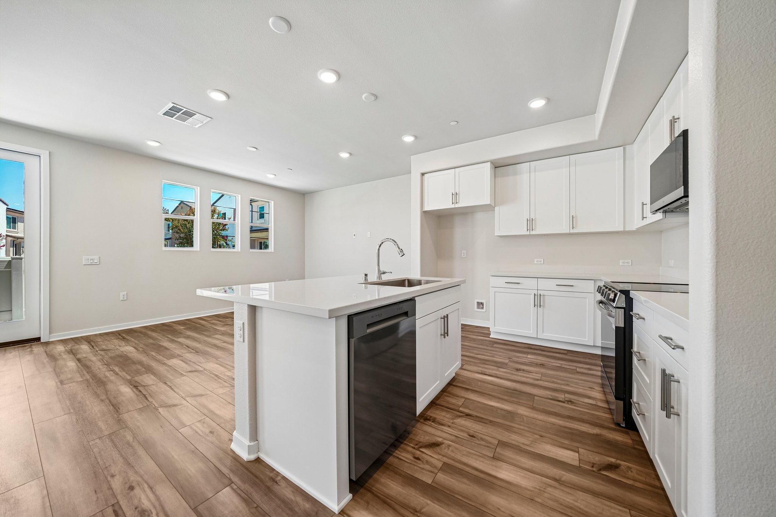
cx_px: 388
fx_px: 259
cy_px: 258
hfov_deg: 112.6
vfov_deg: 90.0
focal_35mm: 12
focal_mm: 12
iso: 400
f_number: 7.1
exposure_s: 1/13
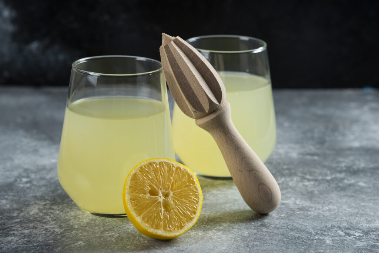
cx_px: 190
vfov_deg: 11.4
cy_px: 126
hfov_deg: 17.1
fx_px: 1263
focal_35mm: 120
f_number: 8
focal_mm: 120
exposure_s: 1/100
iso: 320
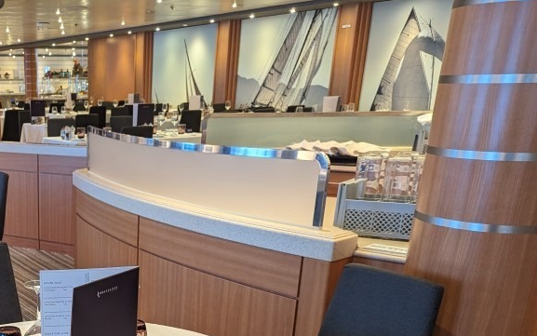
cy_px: 356
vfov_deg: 26.6
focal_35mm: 45
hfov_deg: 41.4
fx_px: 659
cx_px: 71
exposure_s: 1/120
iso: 400
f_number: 1.85
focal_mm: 6.81
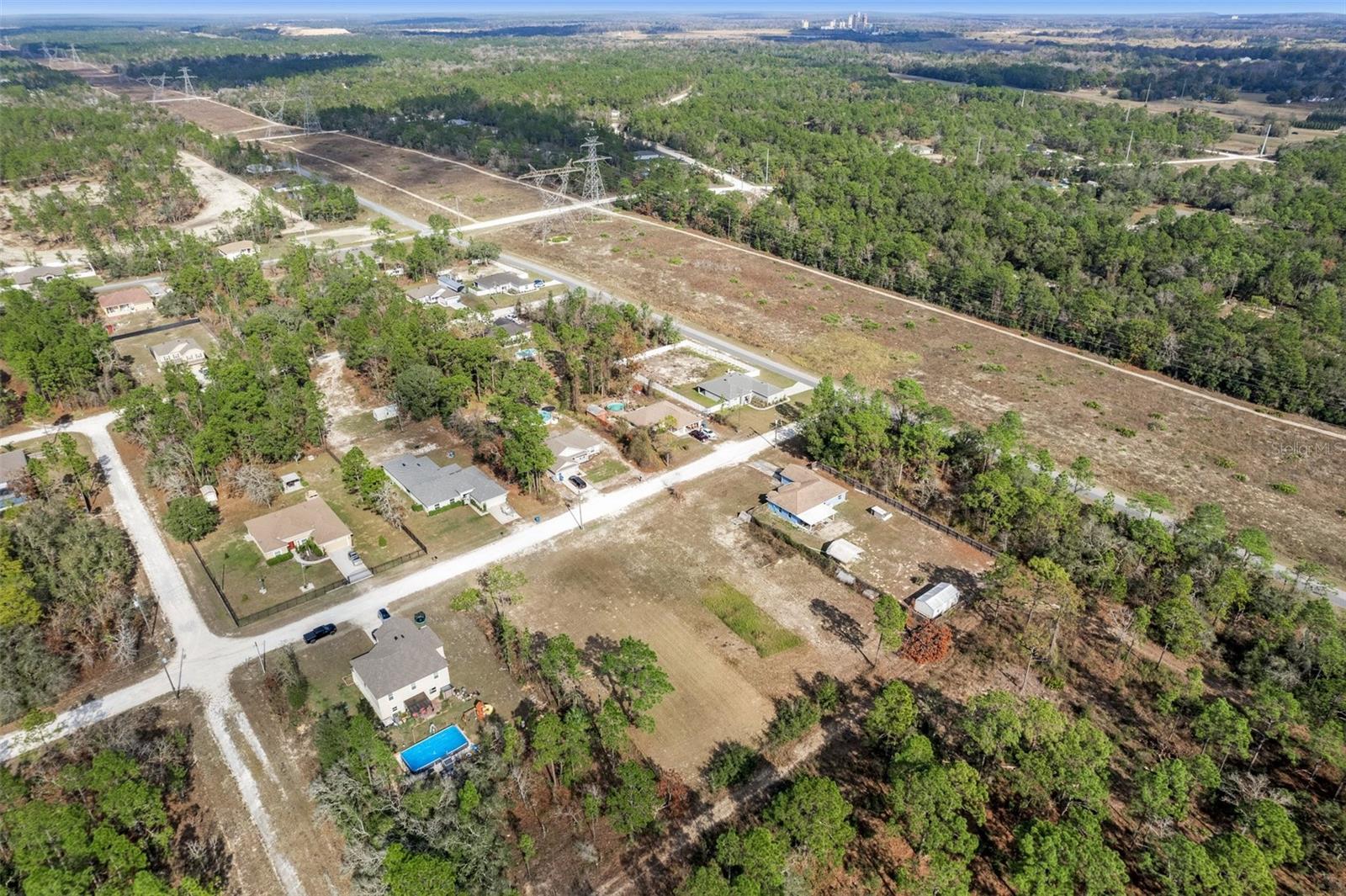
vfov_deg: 57.2
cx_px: 673
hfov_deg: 78.6
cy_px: 448
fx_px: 822
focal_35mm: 22
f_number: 2.8
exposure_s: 1/1500
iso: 120
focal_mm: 8.38
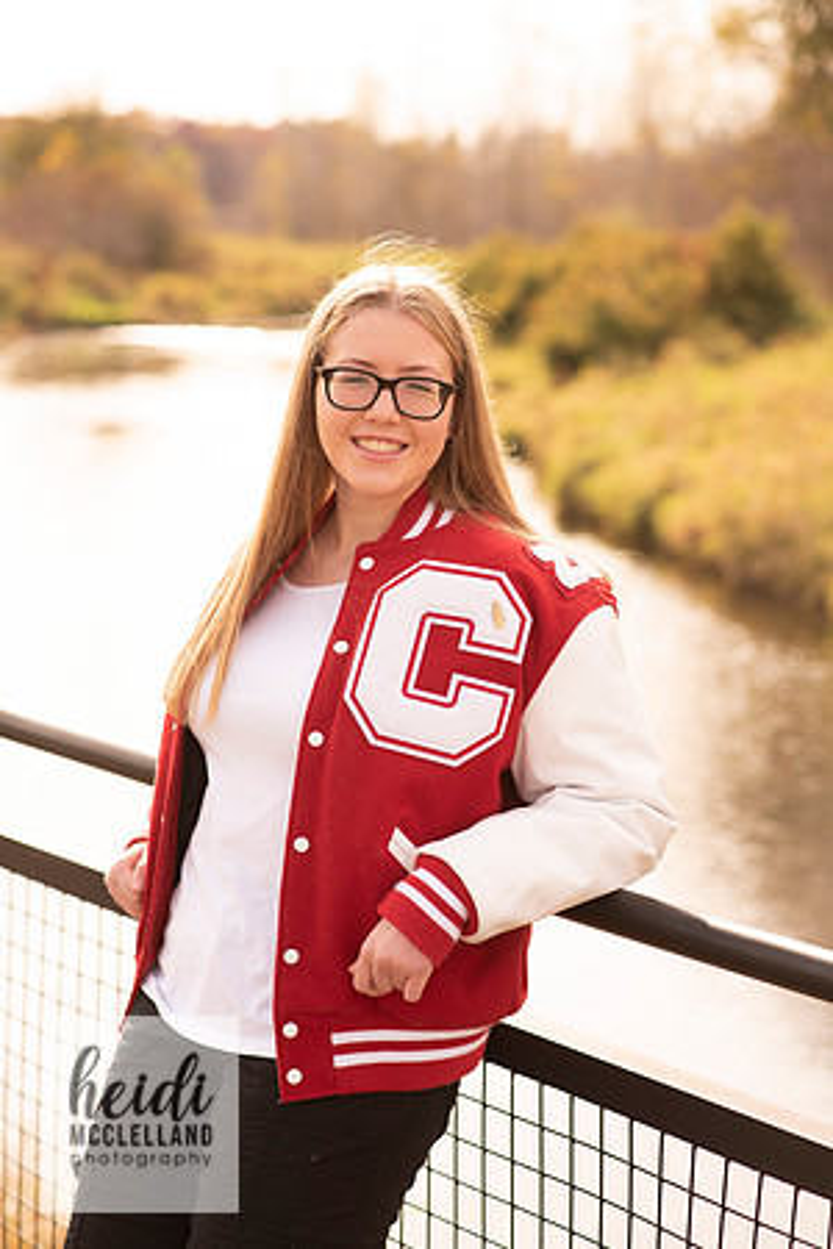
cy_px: 624
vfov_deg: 23.9
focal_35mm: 85
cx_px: 416
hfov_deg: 16.1
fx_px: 2950
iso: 100
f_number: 3.5
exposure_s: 1/400
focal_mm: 85
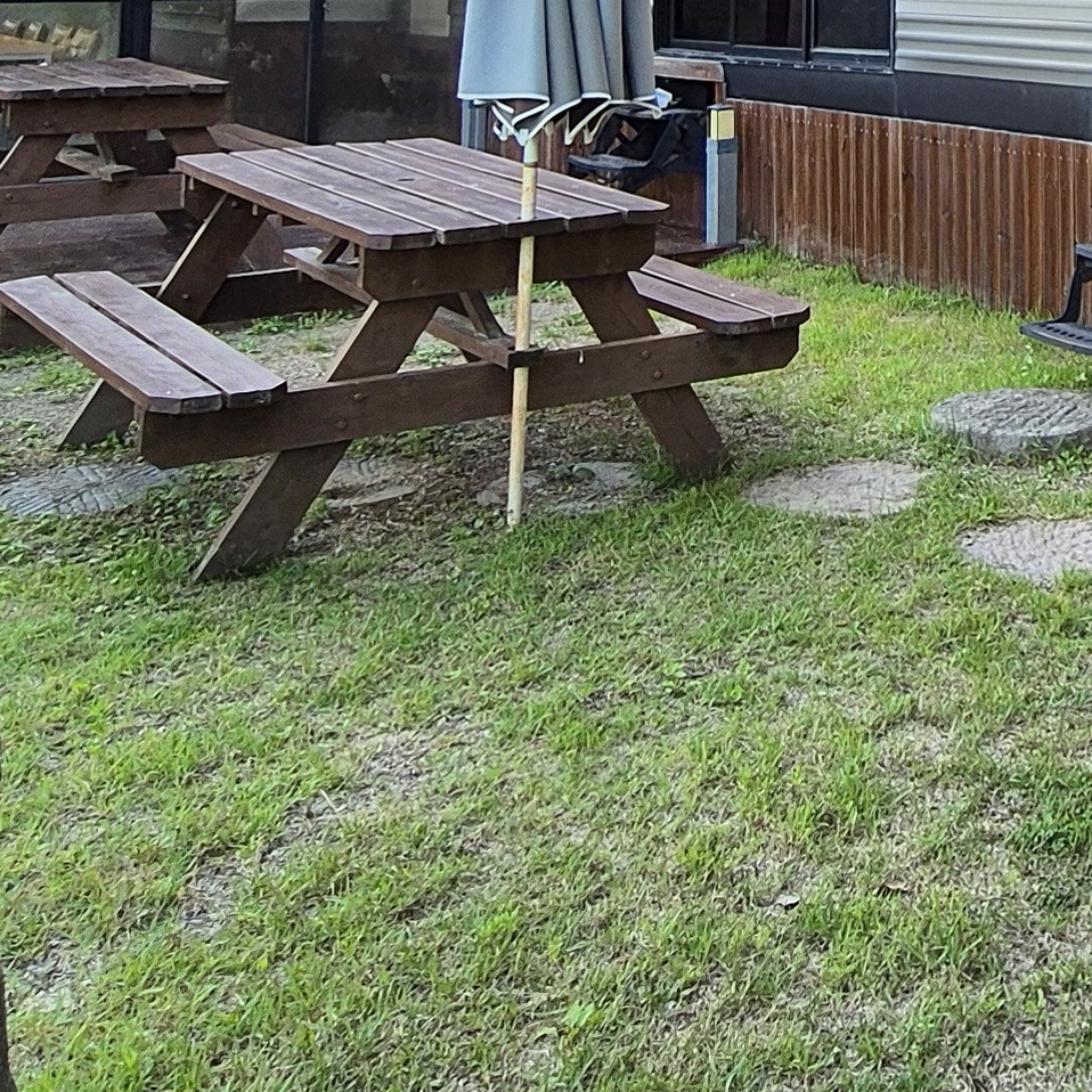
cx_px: 1307
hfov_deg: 30.2
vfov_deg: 30.4
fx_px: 1713
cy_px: -194
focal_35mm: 48
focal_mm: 2.2
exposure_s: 1/225
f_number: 2.2
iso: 50
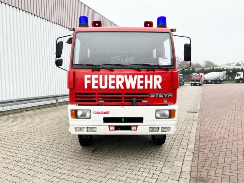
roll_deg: +1.2
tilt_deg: -3.1
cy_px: 92
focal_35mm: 26
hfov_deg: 67.3
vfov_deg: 53.1
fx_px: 183
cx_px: 122
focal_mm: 5.7
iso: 50
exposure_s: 1/367
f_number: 1.5
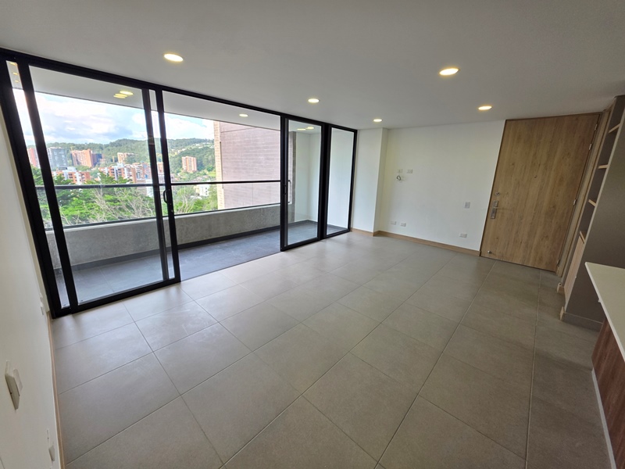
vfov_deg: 89.9
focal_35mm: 13
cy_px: 234
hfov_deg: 106.2
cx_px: 312
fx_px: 235
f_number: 1.9
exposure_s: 1/120
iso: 50
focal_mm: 2.2
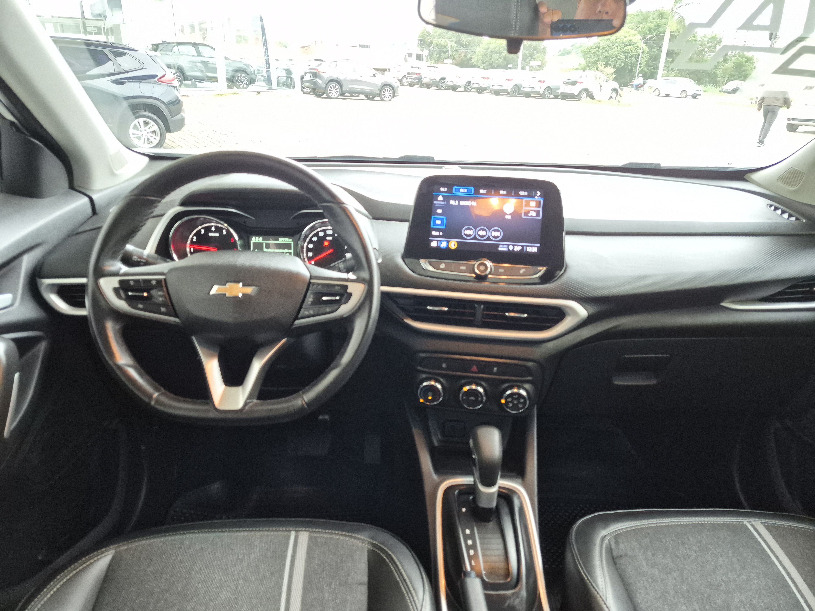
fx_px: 542
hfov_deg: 73.9
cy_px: 306
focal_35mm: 23
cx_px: 408
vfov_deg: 58.9
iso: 1000
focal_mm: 5.4
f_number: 1.8
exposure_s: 1/120
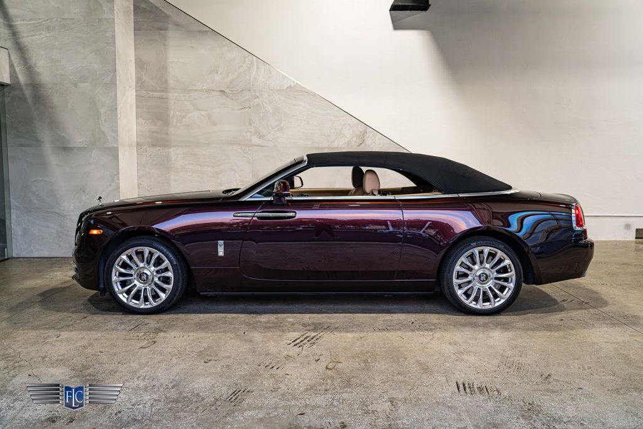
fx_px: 543
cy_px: 212
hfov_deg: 61.3
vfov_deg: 43.1
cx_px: 317
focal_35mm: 30
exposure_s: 1/80
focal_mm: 30
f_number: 4
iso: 1250
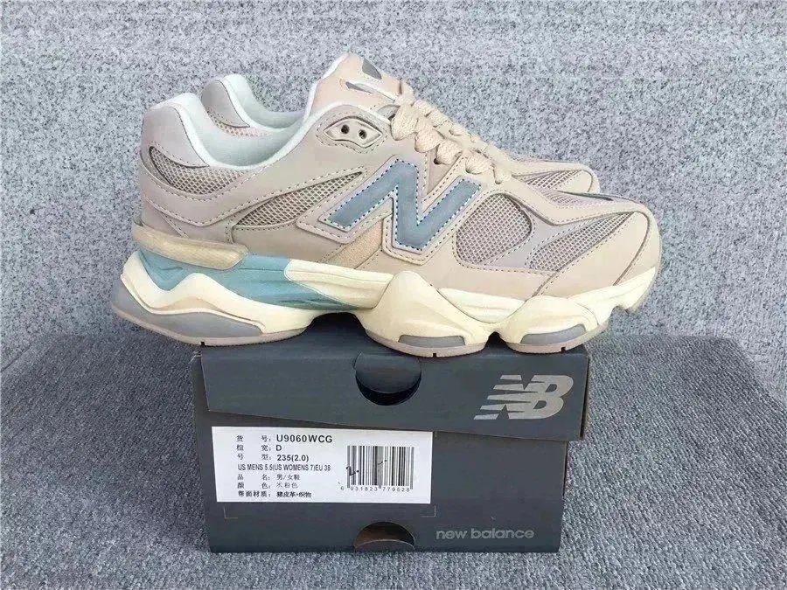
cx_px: 394
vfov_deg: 45.4
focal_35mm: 31
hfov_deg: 58.4
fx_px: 705
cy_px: 295
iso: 25
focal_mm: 3.3
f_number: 2.4
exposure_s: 1/403
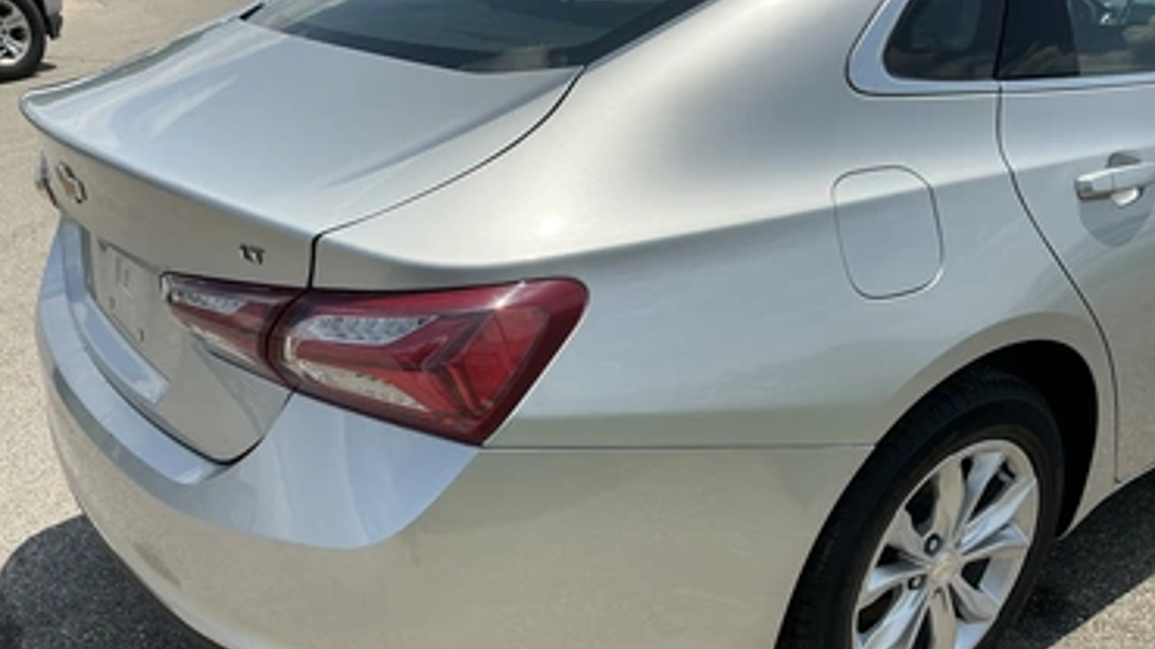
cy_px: 462
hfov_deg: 59.4
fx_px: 1011
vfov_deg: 35.1
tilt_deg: -28.5
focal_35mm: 33
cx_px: 615
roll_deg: +1.9
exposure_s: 1/2538
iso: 25
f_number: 1.8
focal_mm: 3
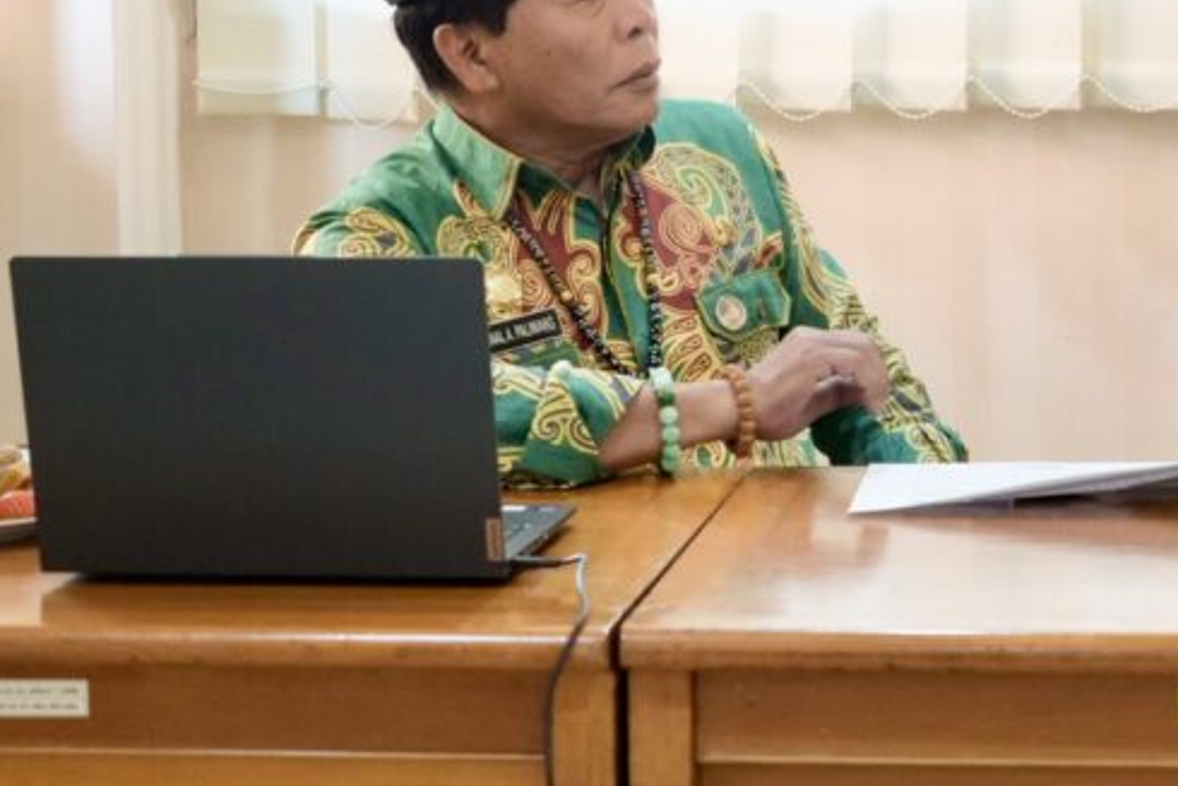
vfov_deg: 11.8
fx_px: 3764
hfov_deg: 17.6
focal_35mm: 115
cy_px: 31
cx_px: 1012
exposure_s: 1/125
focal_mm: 55
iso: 6400
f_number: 5
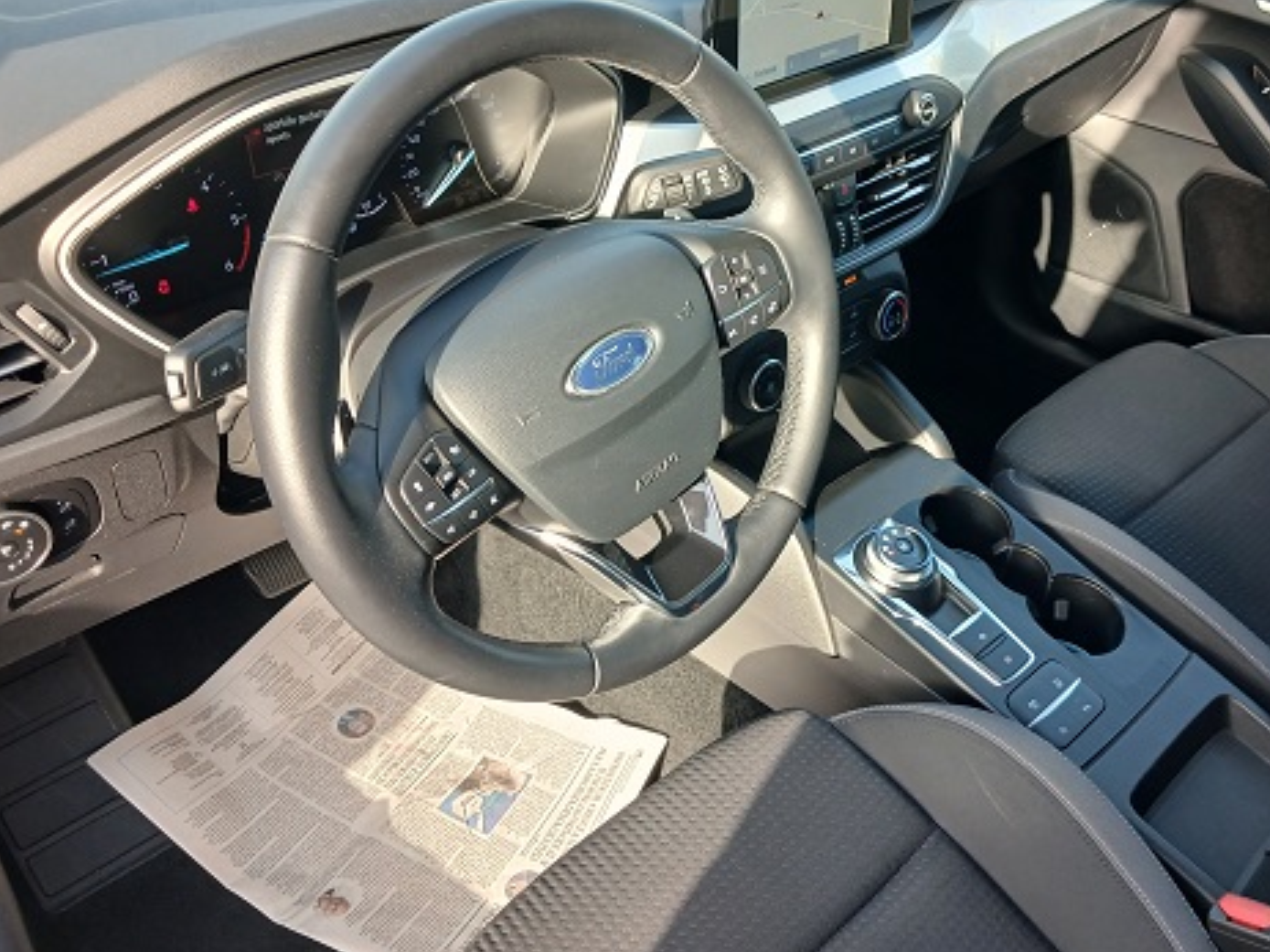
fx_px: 1284
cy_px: 455
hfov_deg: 52.2
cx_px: 776
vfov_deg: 40.7
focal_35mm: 35
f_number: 1.8
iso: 40
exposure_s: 1/50
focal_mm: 3.98
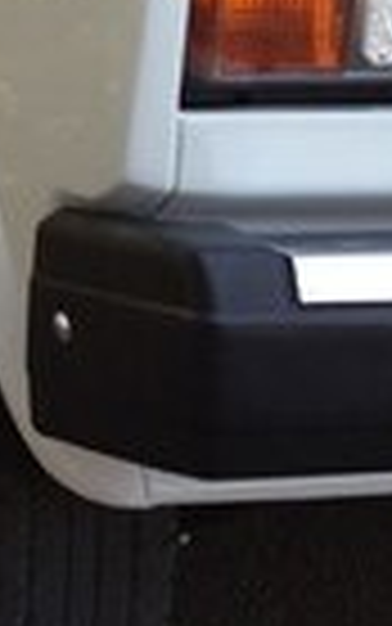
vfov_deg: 18.5
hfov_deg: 12.3
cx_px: 63
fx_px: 1810
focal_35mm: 106
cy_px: -140
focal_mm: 3.7
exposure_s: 1/173
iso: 64
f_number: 1.9
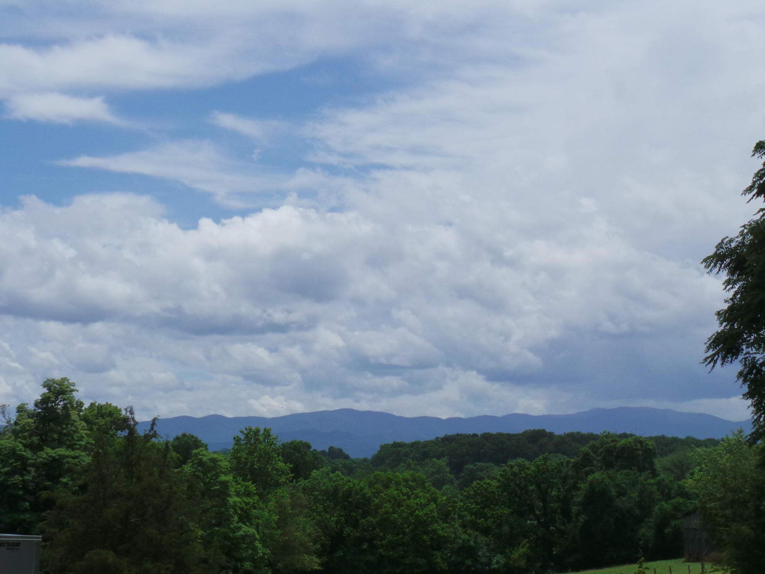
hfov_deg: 25.0
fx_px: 1724
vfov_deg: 18.9
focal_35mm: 78
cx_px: 382
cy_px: 287
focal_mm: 13.9
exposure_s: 1/1250
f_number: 6.6
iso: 100
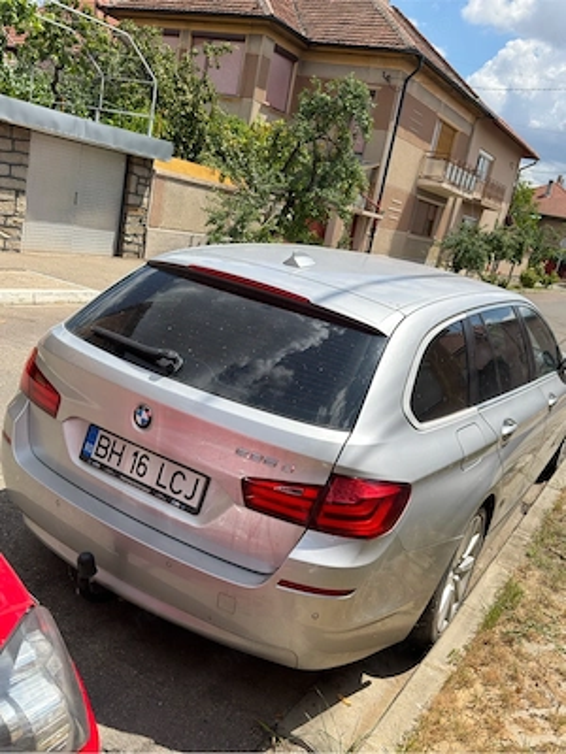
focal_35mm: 31
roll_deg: -12.1
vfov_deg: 58.4
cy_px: 377
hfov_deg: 45.4
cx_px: 283
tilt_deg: -14.1
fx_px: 676
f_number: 1.78
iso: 100
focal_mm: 6.76
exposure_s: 1/5618
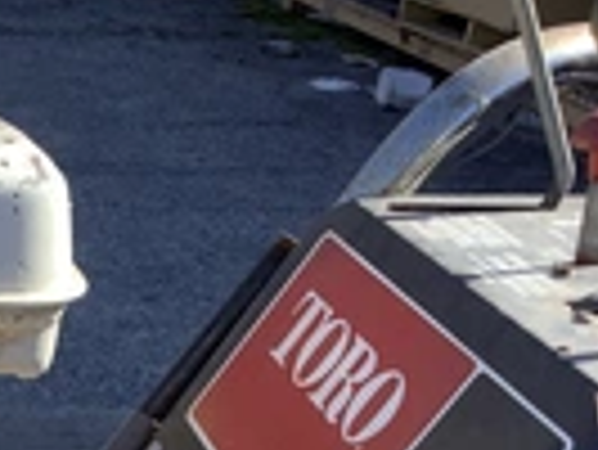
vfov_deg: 14.9
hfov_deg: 19.4
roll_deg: -2.8
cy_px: 662
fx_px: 1608
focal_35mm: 93
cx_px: -180
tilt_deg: -30.3
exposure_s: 1/702
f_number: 2.4
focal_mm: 3.3
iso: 25
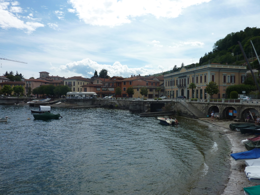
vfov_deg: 54.9
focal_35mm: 25
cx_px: 130
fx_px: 188
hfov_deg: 69.4
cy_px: 98
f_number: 5.6
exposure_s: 1/400
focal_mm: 4.1
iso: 80
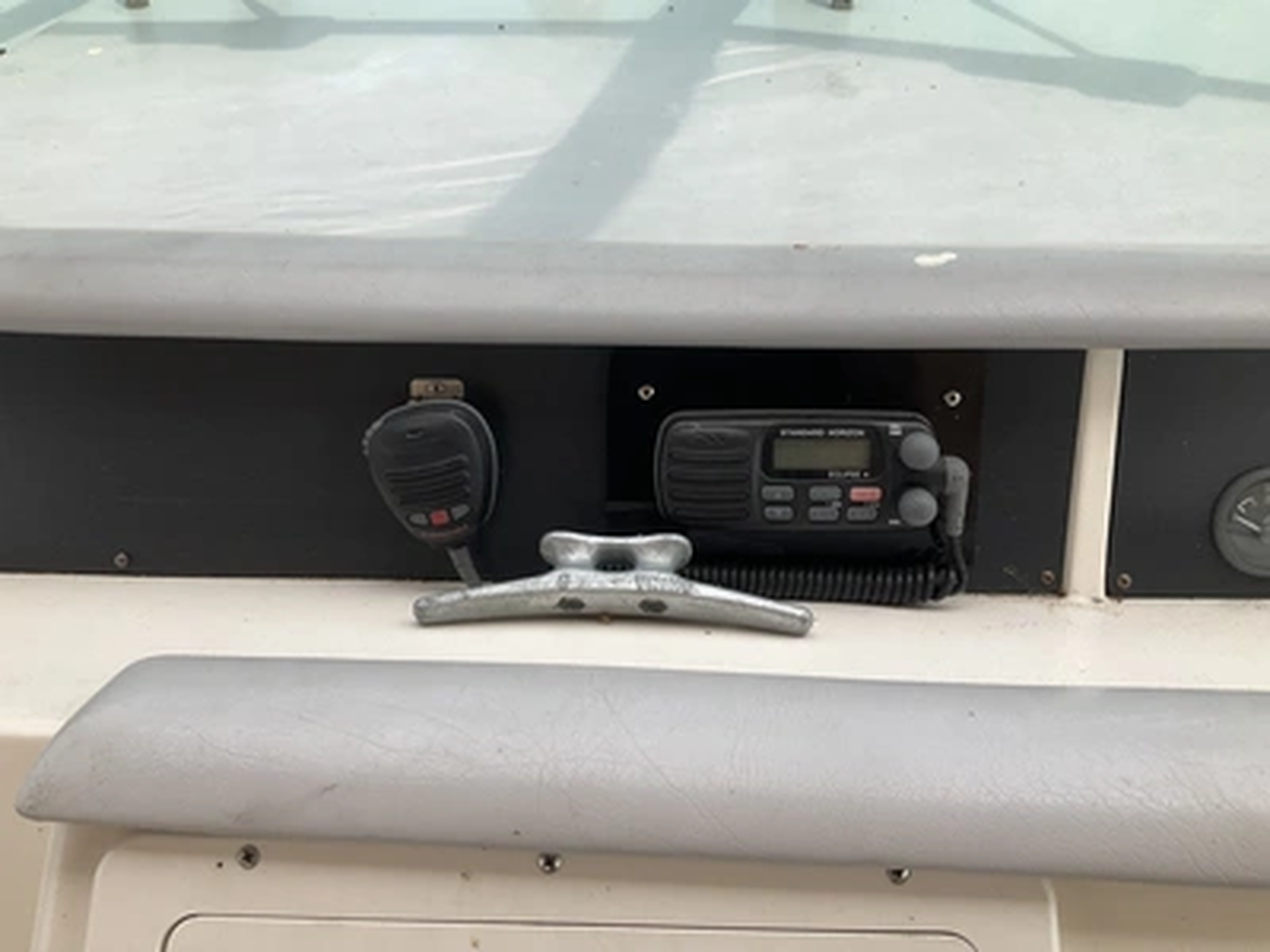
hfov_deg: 61.7
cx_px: 635
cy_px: 476
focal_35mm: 29
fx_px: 1064
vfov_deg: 48.2
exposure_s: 1/1055
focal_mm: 3
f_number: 1.8
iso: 25
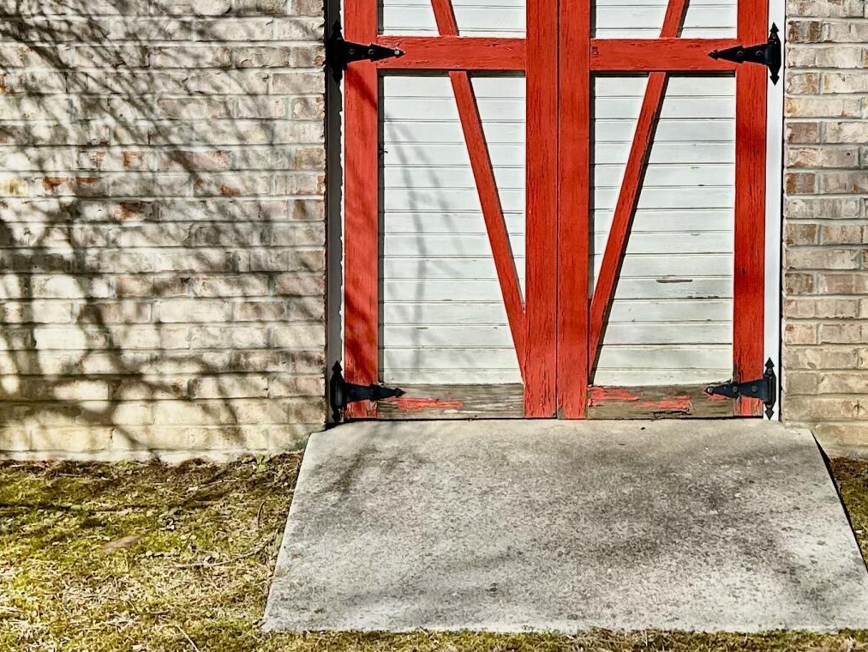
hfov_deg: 25.1
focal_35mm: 77
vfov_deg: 18.8
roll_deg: -0.5
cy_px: 44
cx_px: 638
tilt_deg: -5.3
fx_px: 1931
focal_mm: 5.7
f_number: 1.5
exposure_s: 1/8000
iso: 50
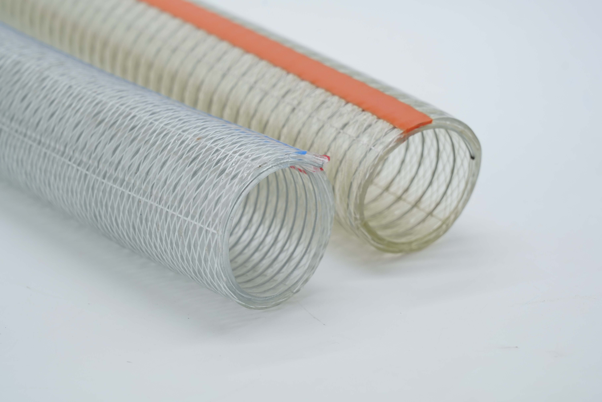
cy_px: 201
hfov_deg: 19.5
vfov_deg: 13.0
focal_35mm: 105
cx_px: 301
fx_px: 1756
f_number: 8
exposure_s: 1/100
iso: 500
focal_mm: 105
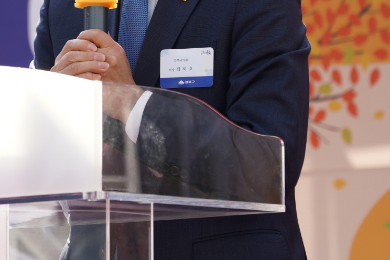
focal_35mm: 254
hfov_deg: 8.1
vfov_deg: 5.4
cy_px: 16
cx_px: 3
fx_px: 2751
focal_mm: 105
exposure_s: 1/200
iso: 100
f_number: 5
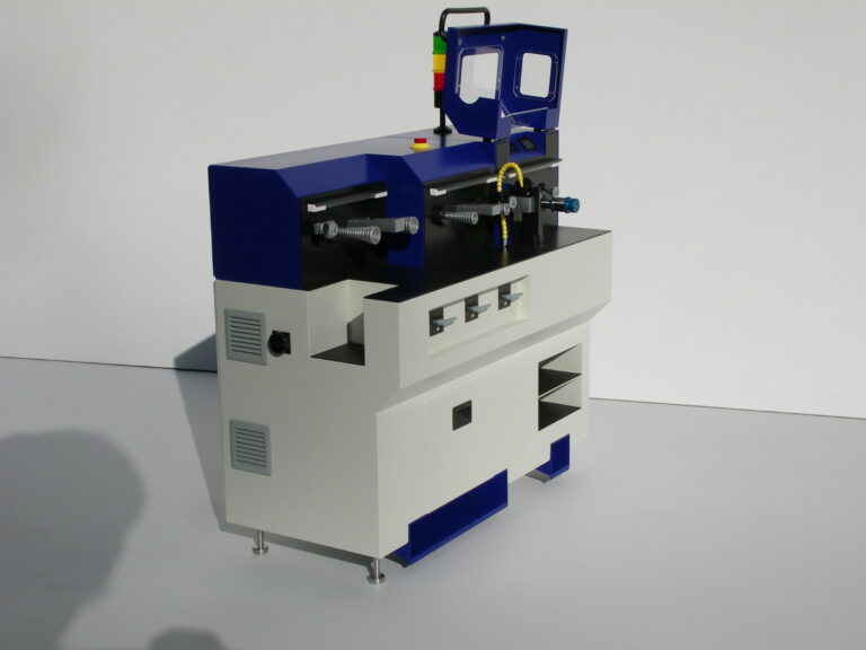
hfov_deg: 31.2
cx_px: 433
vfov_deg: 23.7
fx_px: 1551
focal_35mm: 62
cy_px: 325
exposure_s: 1/640
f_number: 7.8
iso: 80
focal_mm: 12.8
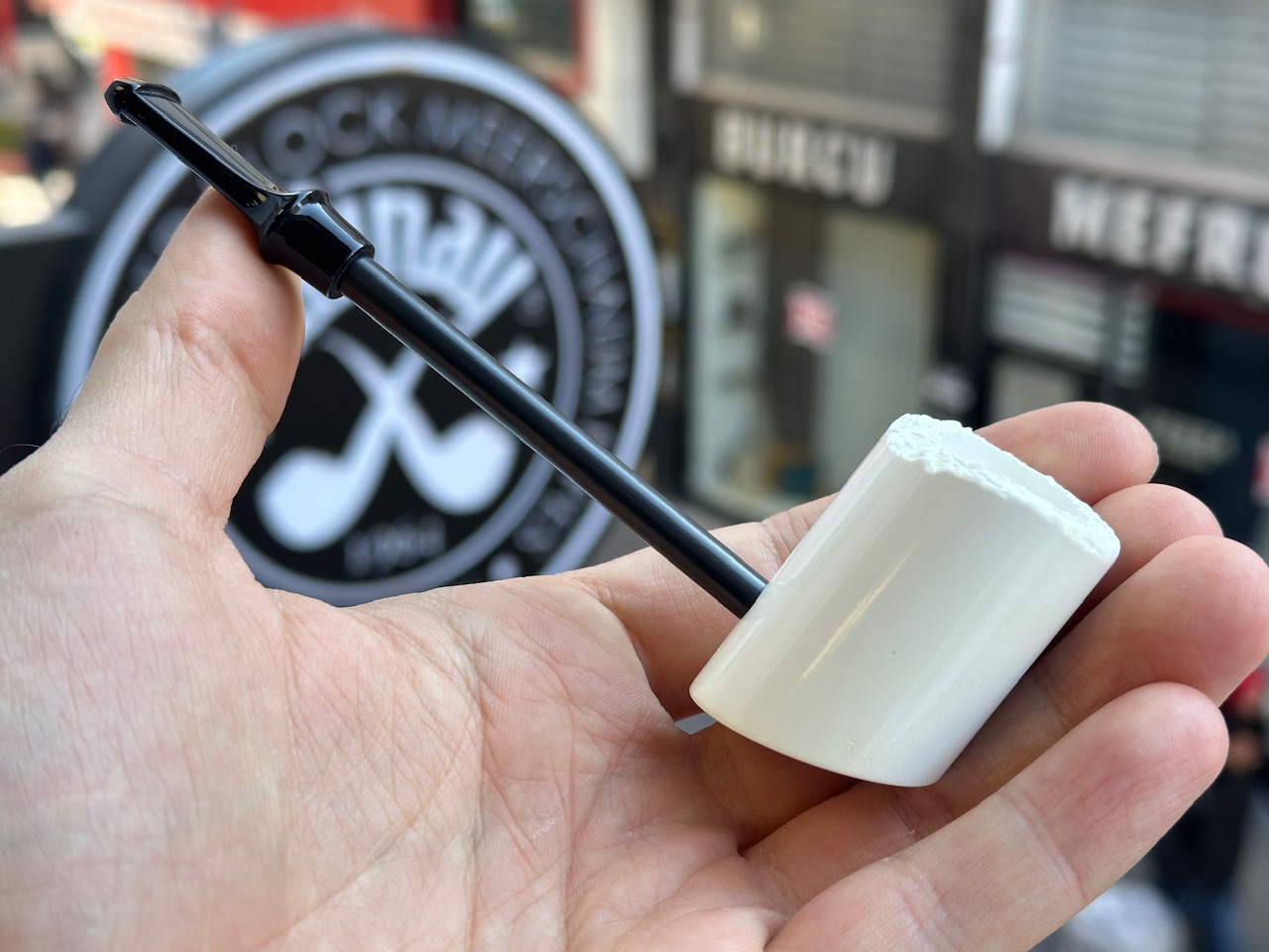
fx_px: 1760
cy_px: 476
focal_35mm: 48
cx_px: 634
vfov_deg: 30.3
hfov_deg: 39.7
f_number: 1.78
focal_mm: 6.86
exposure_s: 1/278
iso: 64
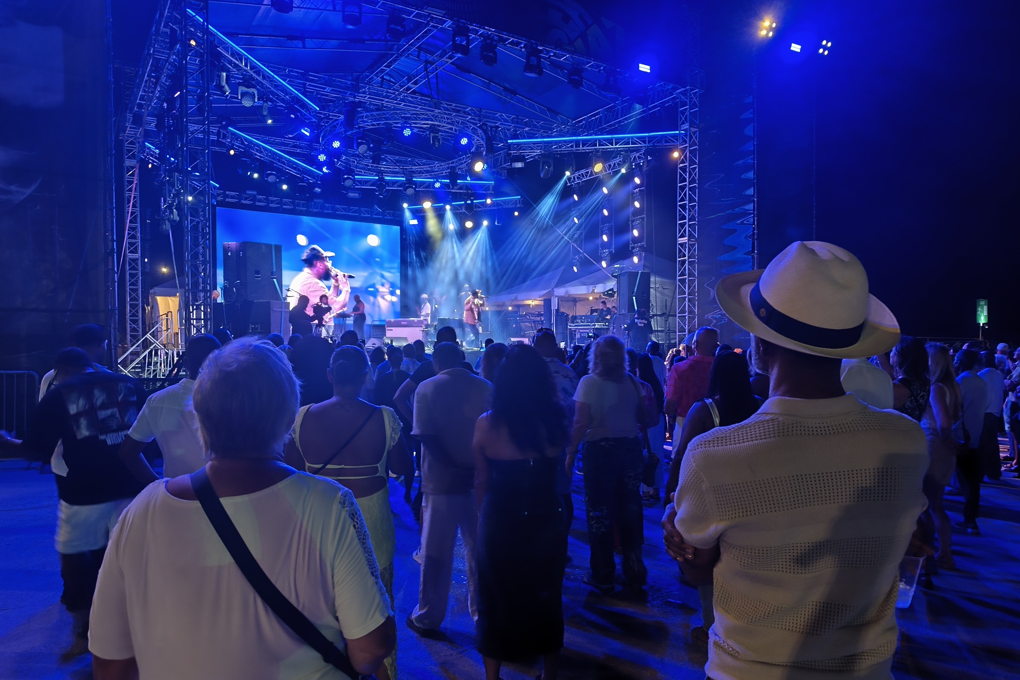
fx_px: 680
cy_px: 367
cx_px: 511
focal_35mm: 24
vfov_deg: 53.1
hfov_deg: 73.7
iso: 2000
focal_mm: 6.06
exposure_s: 1/24
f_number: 1.7
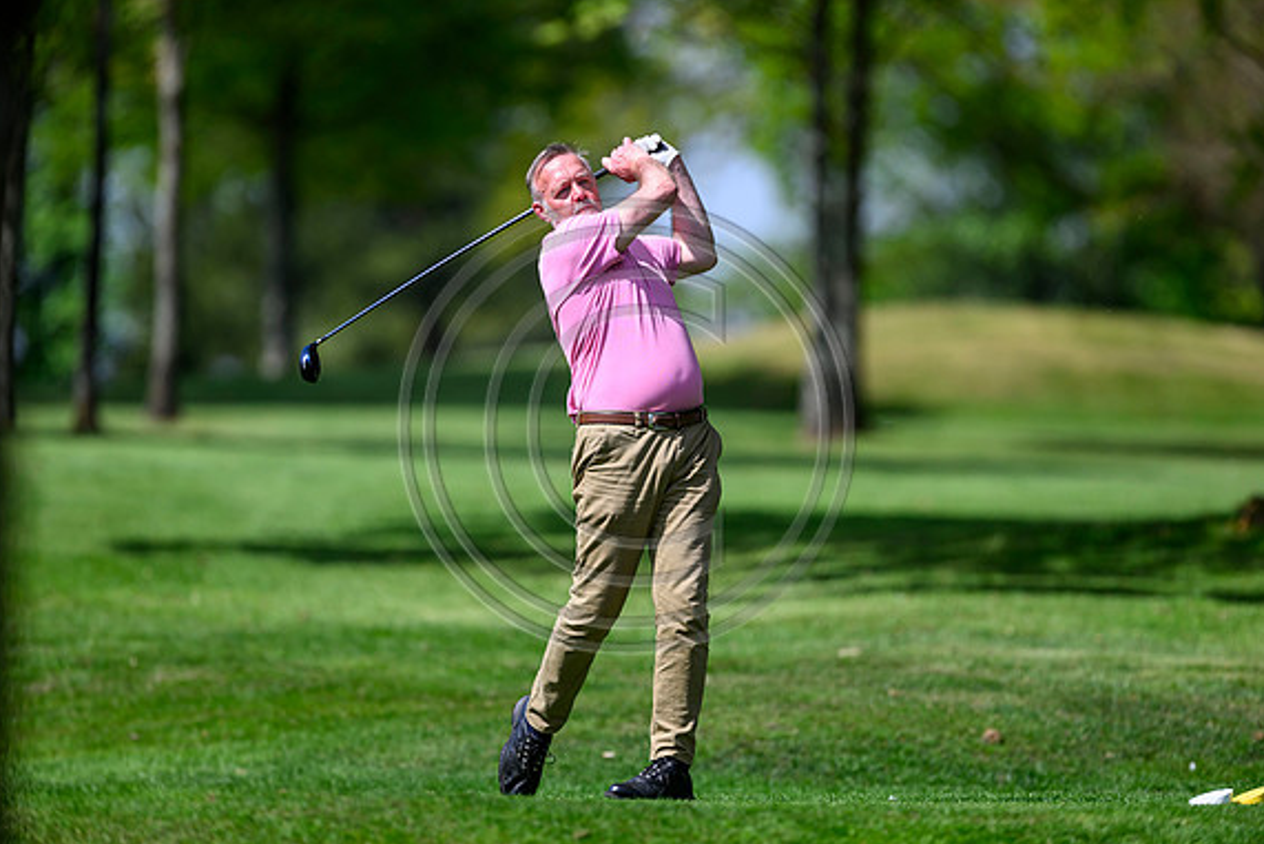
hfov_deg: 5.1
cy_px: 424
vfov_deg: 3.4
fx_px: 14258
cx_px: 626
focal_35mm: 406
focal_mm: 400
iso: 500
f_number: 3.5
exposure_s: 1/5000
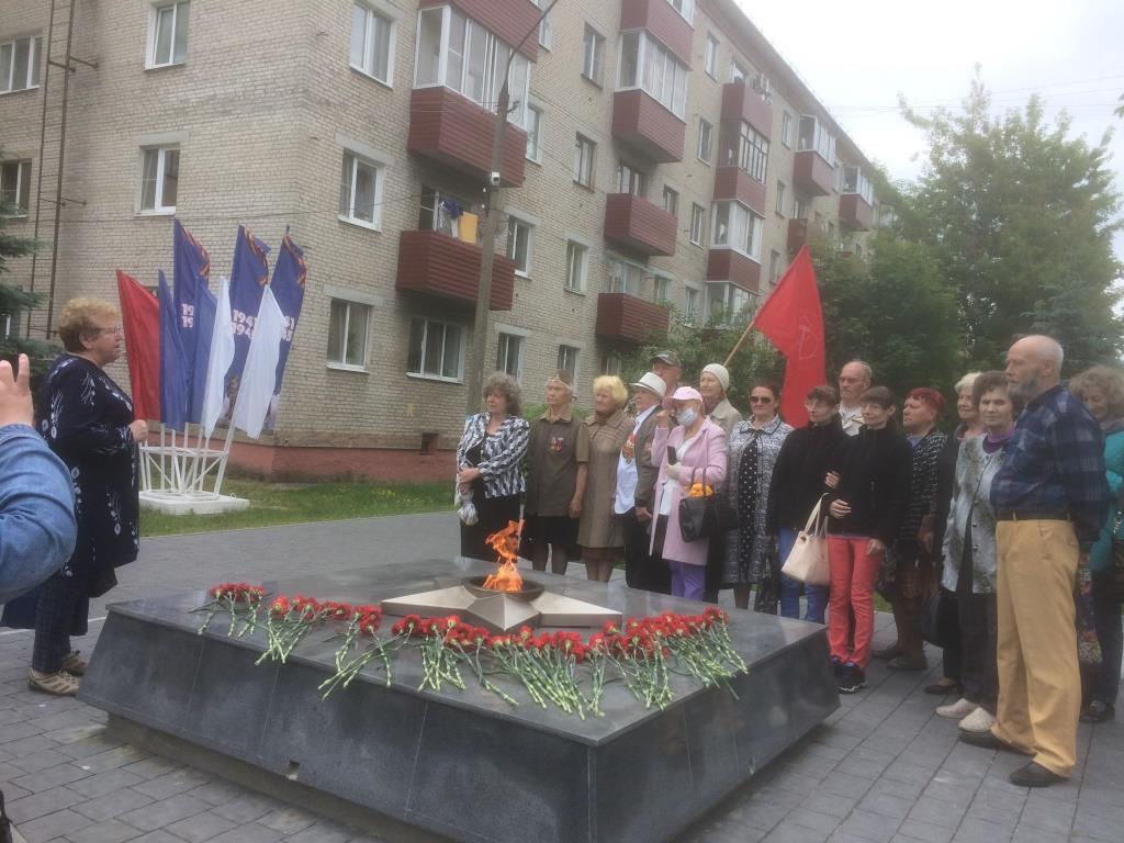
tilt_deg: +0.2
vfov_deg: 48.2
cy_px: 422
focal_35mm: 29
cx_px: 562
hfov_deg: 61.7
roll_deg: -3.7
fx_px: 942
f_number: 2.2
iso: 32
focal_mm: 4.15
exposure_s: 1/820
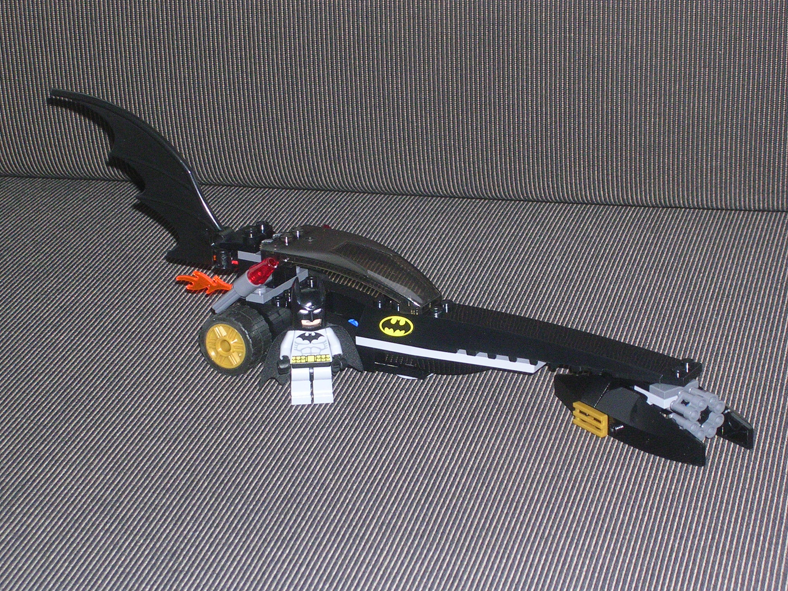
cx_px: 391
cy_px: 298
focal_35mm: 116
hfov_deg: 17.0
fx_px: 2641
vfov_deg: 12.8
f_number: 4.9
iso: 149
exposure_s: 1/60.1
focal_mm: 17.4
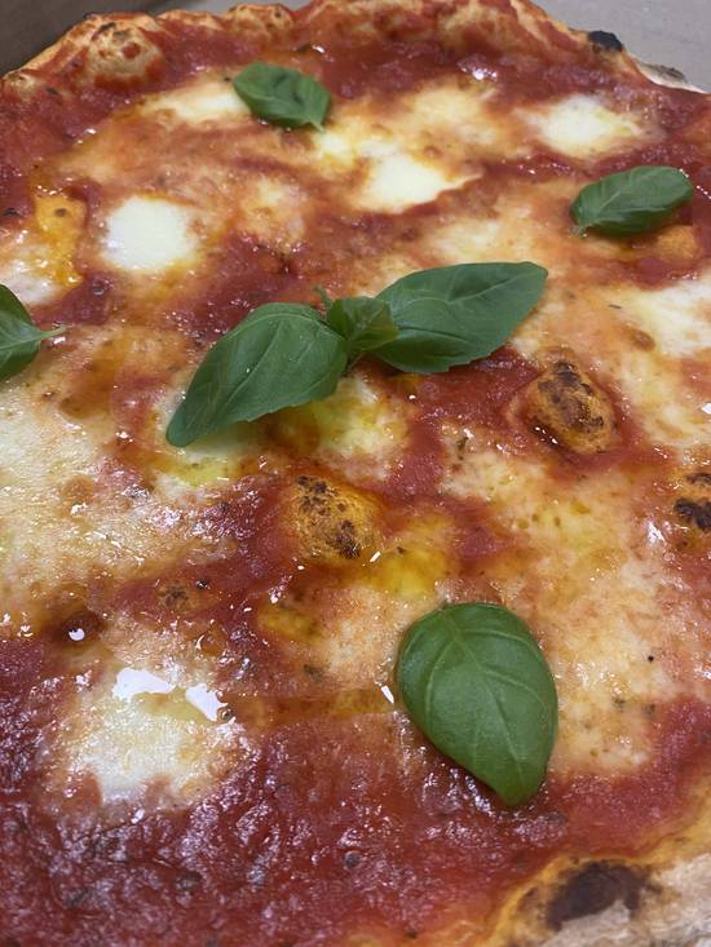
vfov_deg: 67.3
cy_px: 474
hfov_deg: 53.1
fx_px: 712
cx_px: 356
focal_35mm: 26
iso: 125
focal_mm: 4.25
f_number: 1.8
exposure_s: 1/60
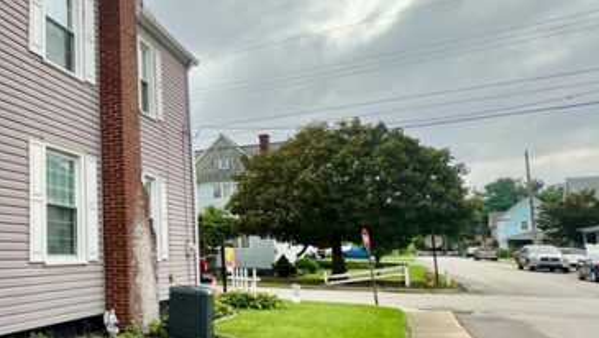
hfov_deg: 49.5
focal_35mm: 31
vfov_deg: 37.9
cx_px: -15
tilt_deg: +8.4
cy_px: 176
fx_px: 493
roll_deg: -0.8
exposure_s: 1/298
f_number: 1.8
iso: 32
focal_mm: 1.57
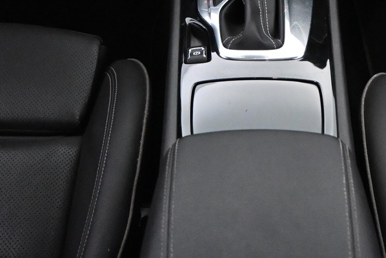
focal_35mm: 65
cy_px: -86
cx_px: 241
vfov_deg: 19.2
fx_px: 697
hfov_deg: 30.8
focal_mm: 16
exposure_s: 1/60
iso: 5600
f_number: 3.5
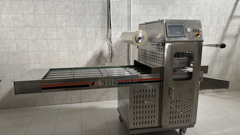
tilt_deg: -13.0
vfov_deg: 40.1
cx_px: 118
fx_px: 185
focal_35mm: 29
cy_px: 77
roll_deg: +1.5
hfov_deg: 66.1
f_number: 1.6
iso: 320
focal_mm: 5.96
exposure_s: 1/60
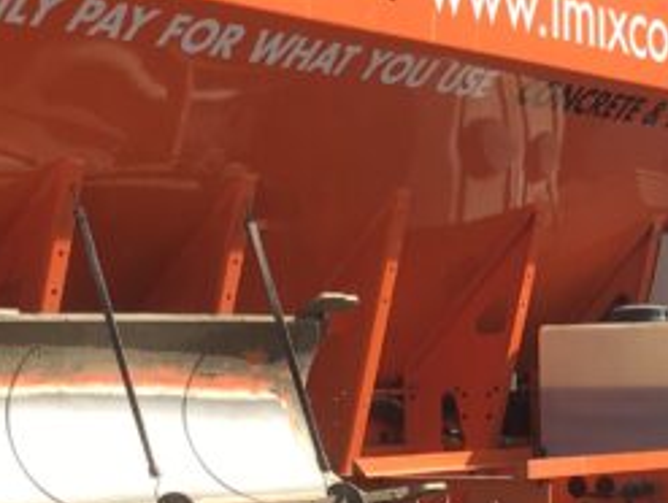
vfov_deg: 12.4
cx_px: 592
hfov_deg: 16.2
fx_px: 2319
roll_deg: +1.1
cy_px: 300
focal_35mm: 120
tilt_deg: +2.3
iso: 25
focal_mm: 4.15
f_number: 2.2
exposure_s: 1/610
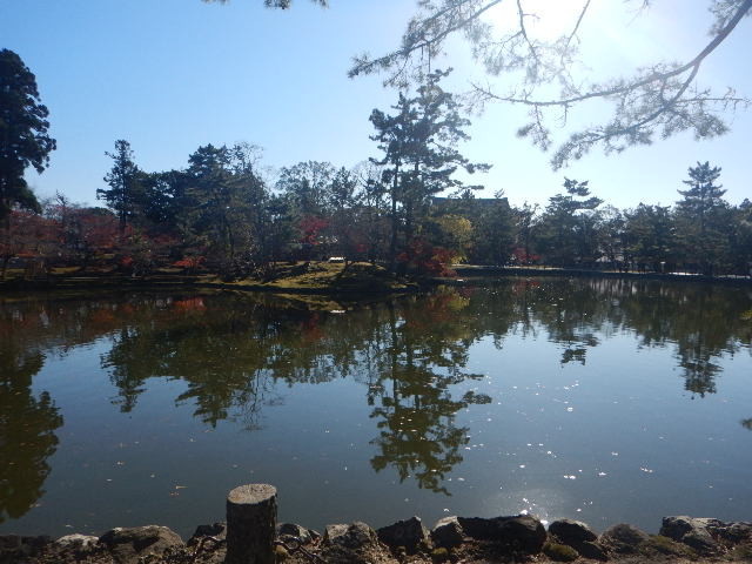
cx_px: 376
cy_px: 282
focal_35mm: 24
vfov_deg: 56.8
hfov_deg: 71.6
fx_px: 521
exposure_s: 1/1000
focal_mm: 4.3
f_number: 4.1
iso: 125
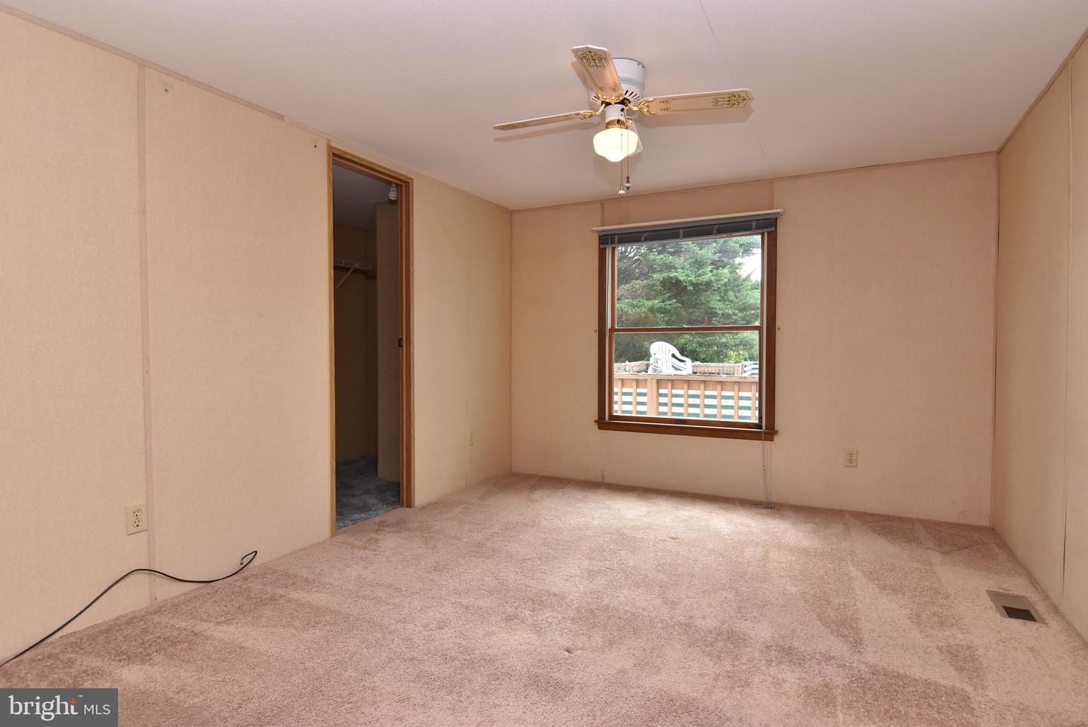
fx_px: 544
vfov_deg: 67.5
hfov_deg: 90.0
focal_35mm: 18
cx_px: 544
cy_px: 364
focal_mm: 12
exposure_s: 1/160
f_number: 8
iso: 800
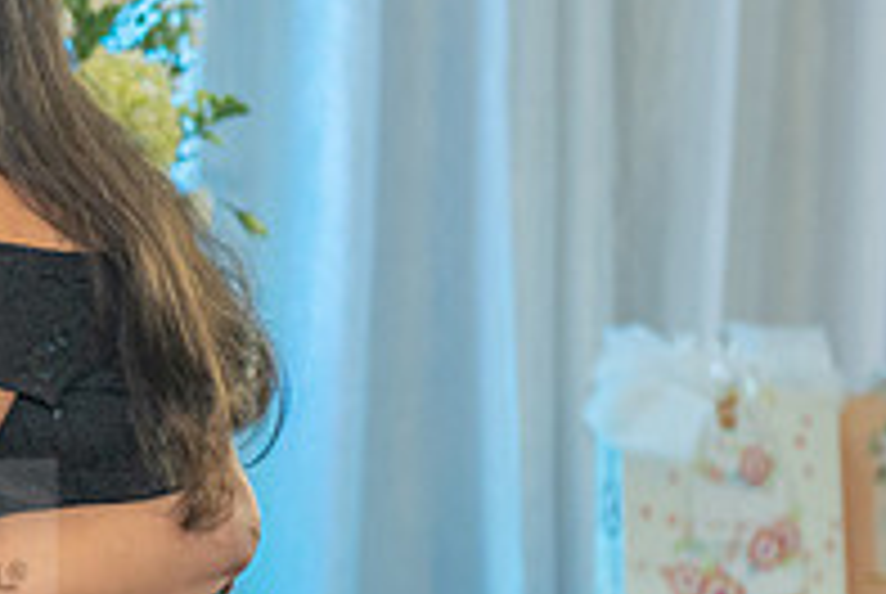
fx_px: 5077
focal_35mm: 206
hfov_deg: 9.8
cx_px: -324
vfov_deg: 6.7
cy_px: 565
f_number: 3.5
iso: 1600
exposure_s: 1/125
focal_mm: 70
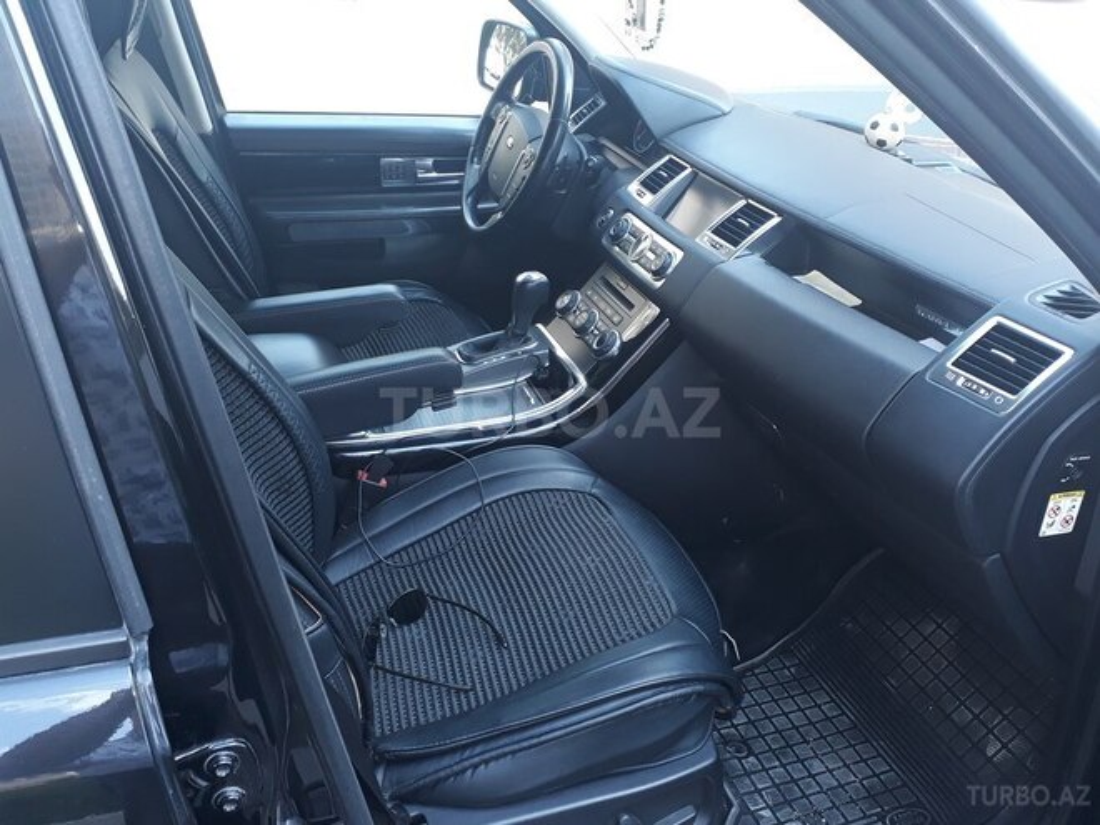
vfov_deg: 51.4
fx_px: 858
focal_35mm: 27
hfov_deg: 65.3
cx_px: 550
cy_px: 412
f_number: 1.9
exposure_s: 1/100
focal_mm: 3.6
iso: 50
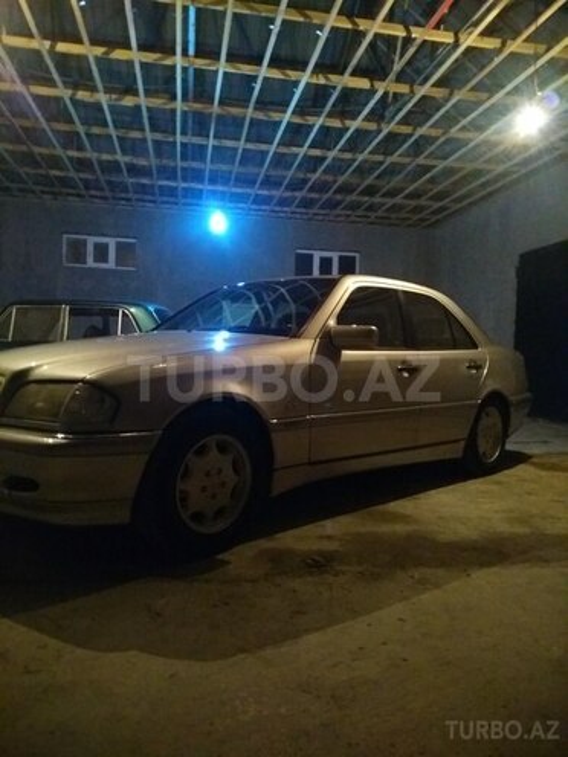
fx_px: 459
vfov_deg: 79.0
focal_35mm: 21
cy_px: 378
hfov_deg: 63.4
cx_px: 284
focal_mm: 3.57
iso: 2496
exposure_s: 1/13
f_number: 2
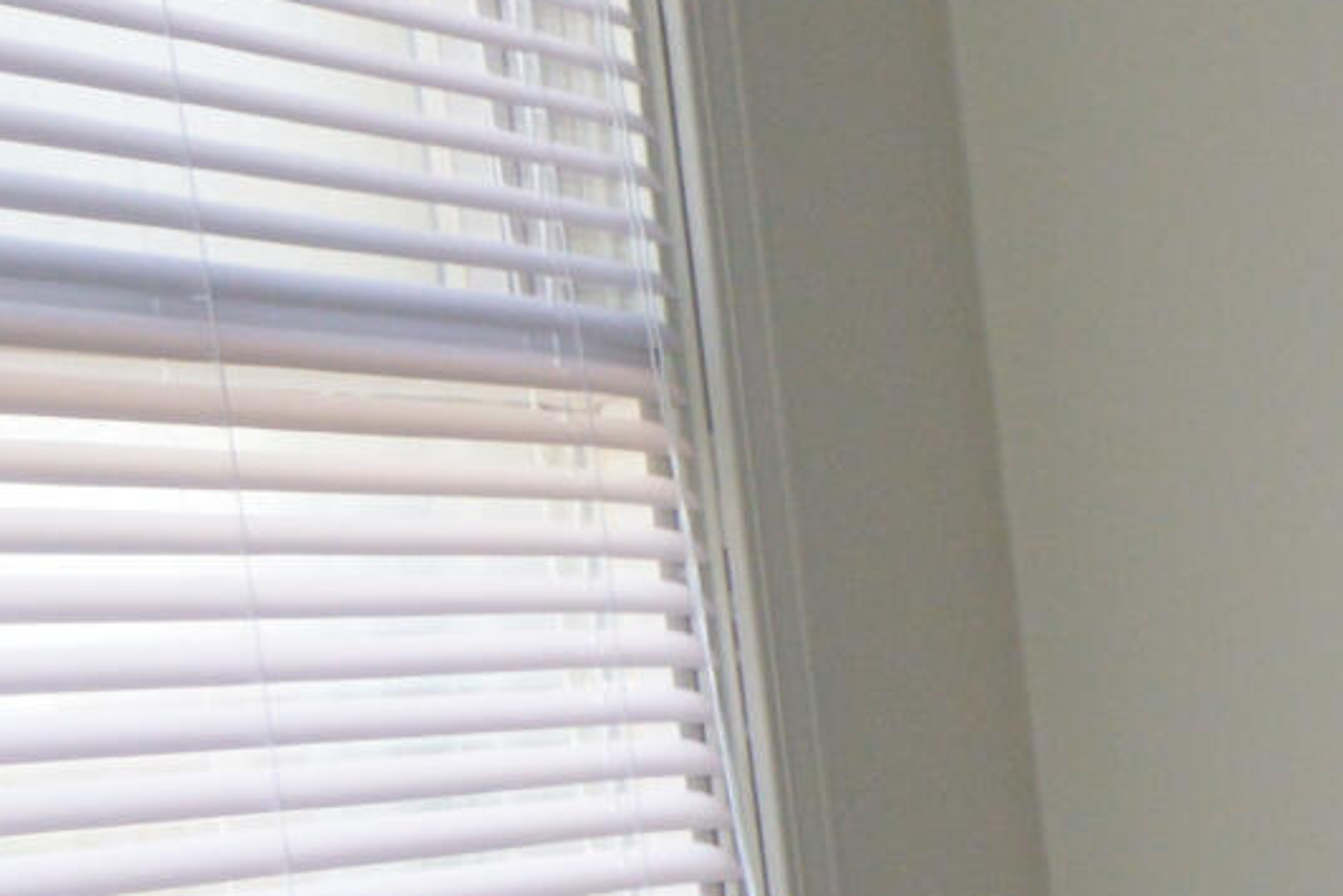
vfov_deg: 8.9
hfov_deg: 12.5
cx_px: 2310
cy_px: 1270
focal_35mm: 152
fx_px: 5672
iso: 400
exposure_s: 1/80
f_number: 3.5
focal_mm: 18
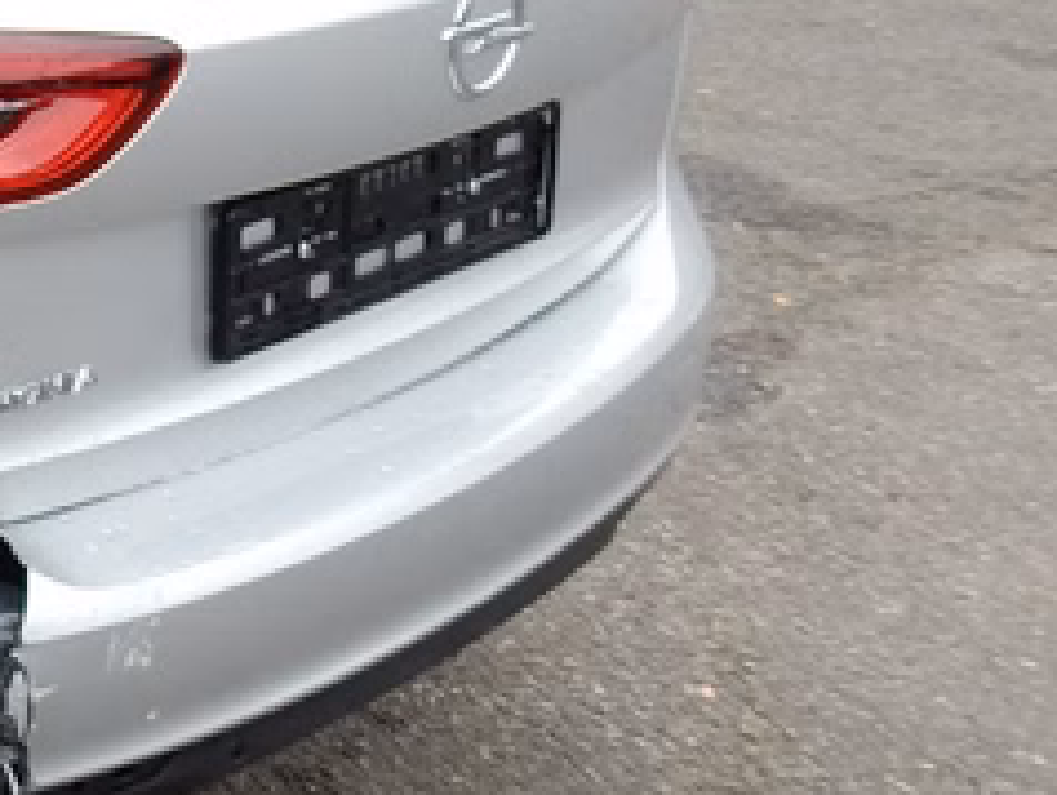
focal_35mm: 84
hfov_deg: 20.4
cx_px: -471
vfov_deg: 17.4
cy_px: 98
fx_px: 2568
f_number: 3.7
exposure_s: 1/30
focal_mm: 4.5
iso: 125
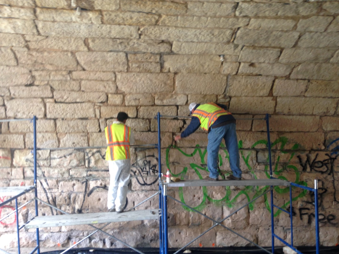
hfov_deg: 55.4
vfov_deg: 42.9
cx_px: 170
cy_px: 127
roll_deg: -0.5
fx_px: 323
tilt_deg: +0.5
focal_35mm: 33
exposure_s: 1/20
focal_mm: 4.12
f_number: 2.4
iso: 64
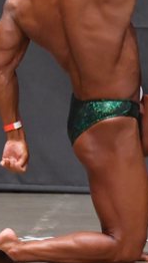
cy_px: 55
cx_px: 118
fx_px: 5491
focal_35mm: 785
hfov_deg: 1.5
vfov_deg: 2.8
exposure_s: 1/400
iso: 6400
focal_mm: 170
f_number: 5.6
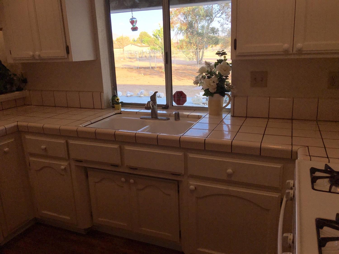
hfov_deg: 61.7
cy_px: 127
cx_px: 170
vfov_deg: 48.2
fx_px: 284
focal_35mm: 29
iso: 25
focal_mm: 4.15
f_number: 2.2
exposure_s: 1/557
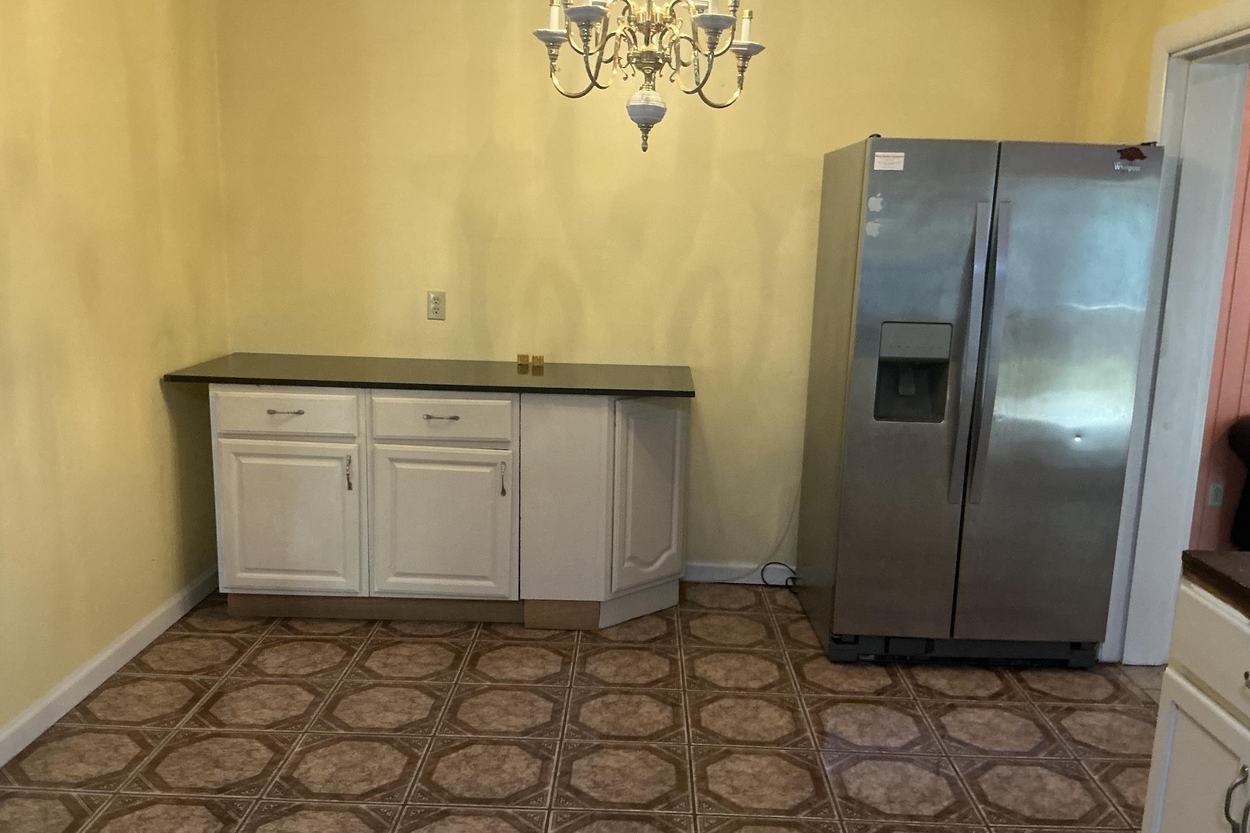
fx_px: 1042
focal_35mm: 30
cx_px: 628
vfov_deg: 43.6
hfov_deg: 61.9
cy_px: 444
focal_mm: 3
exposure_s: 1/40
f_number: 1.8
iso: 200
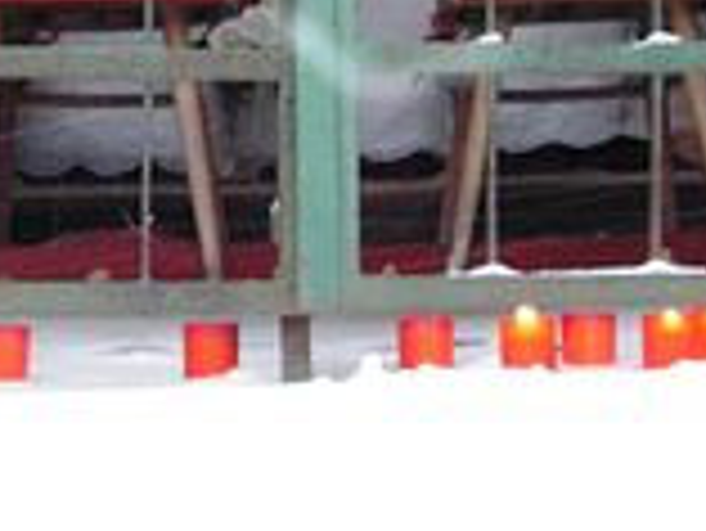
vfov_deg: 13.9
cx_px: 243
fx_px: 2102
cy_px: -115
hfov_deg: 19.0
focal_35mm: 103
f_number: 3.2
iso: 160
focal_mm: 6
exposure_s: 1/25
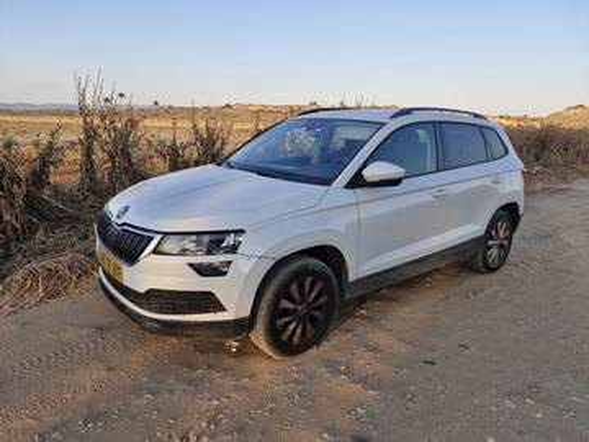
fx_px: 391
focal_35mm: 23
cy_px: 221
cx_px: 294
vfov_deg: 58.9
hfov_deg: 73.9
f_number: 1.8
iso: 50
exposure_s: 1/464
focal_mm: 5.54
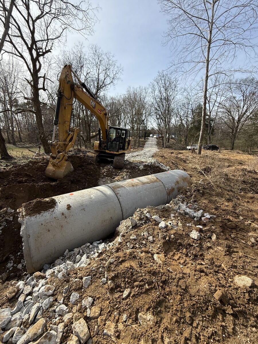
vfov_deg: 102.1
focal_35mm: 14
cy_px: 172
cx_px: 129
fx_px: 139
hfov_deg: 85.7
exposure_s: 1/820
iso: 64
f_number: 2.2
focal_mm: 2.22
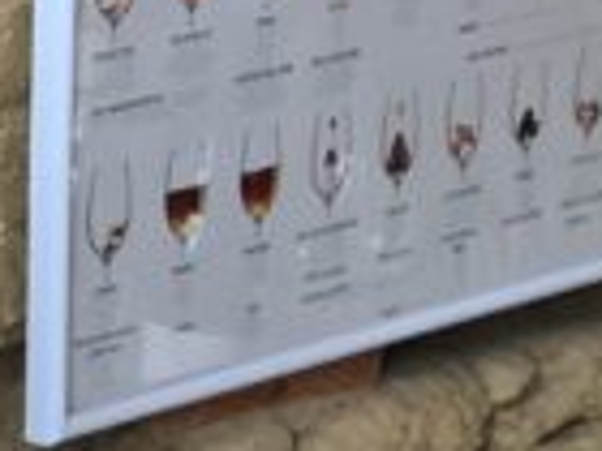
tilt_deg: -11.0
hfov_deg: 8.8
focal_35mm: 205
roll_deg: +0.0
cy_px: 288
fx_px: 3565
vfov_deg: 7.2
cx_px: -813
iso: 40
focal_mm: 4
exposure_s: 1/30
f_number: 1.8
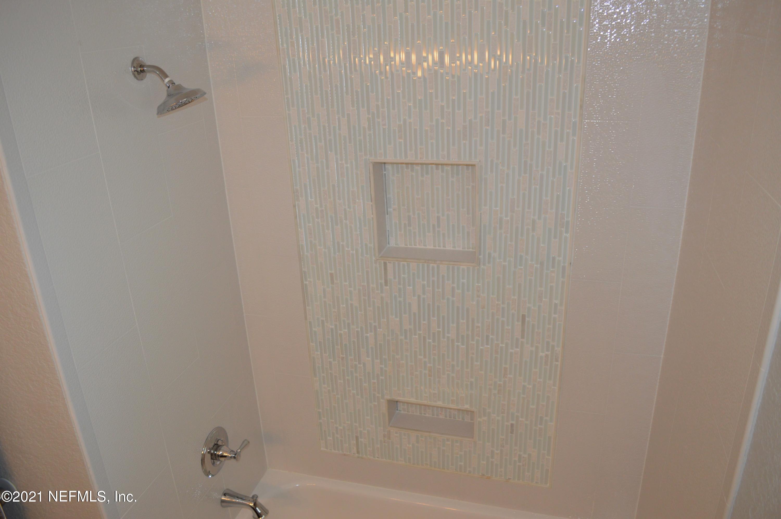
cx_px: 390
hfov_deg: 67.4
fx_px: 585
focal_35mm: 27
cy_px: 260
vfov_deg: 47.8
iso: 400
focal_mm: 18
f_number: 3.5
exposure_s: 1/60
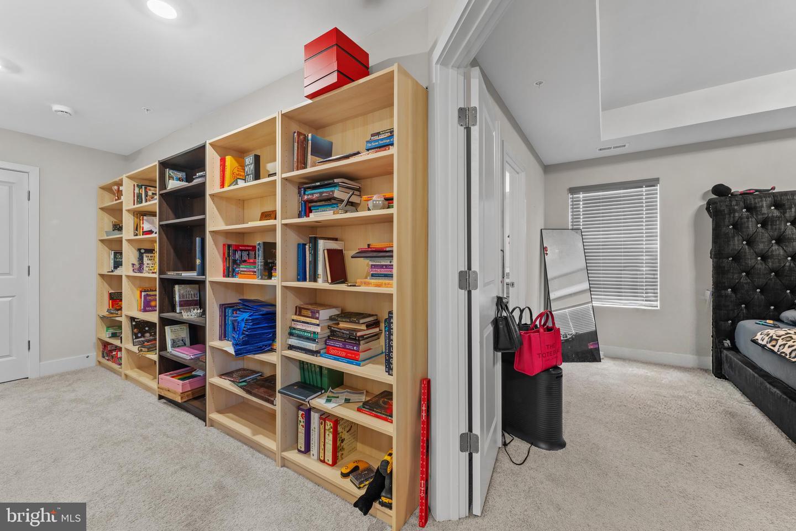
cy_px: 266
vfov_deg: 81.2
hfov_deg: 104.3
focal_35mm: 14
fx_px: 310
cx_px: 398
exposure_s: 3.2
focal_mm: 14
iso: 100
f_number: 8
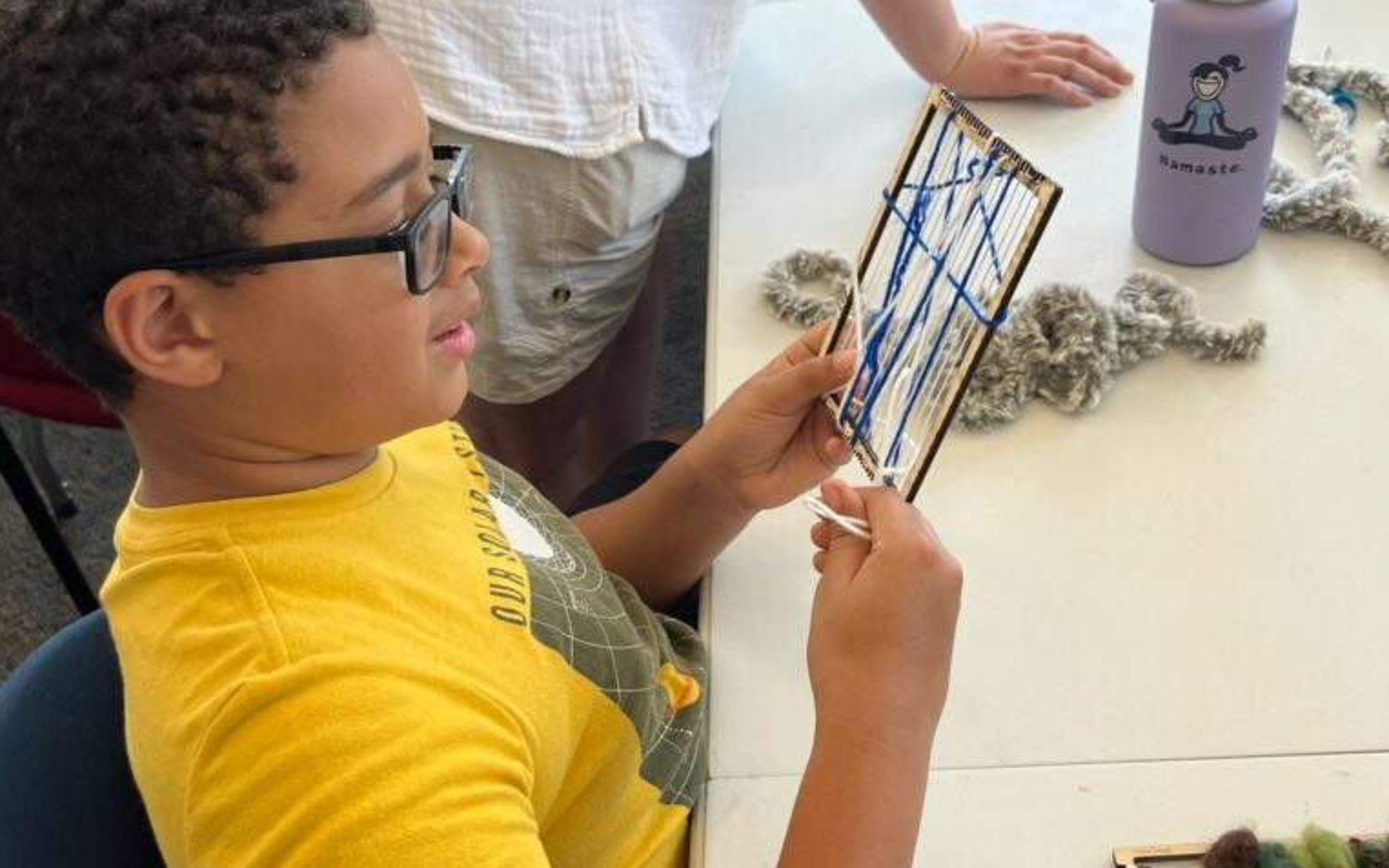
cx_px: 694
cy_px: 377
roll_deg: +8.9
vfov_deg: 34.4
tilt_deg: -40.1
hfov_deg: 52.7
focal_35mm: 37
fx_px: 1401
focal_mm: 5.1
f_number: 1.6
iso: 64
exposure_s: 1/121
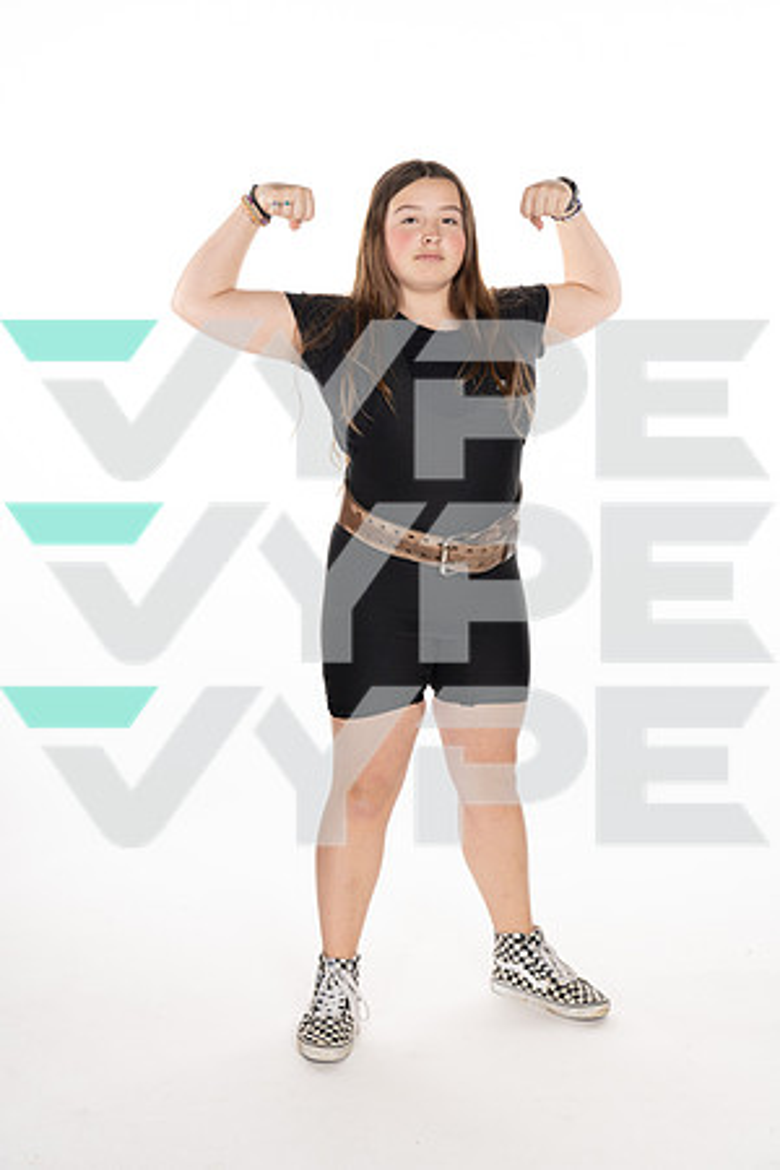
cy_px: 585
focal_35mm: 56
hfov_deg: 24.2
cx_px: 390
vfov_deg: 35.6
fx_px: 1820
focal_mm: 56
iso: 250
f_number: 5.6
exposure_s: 1/250
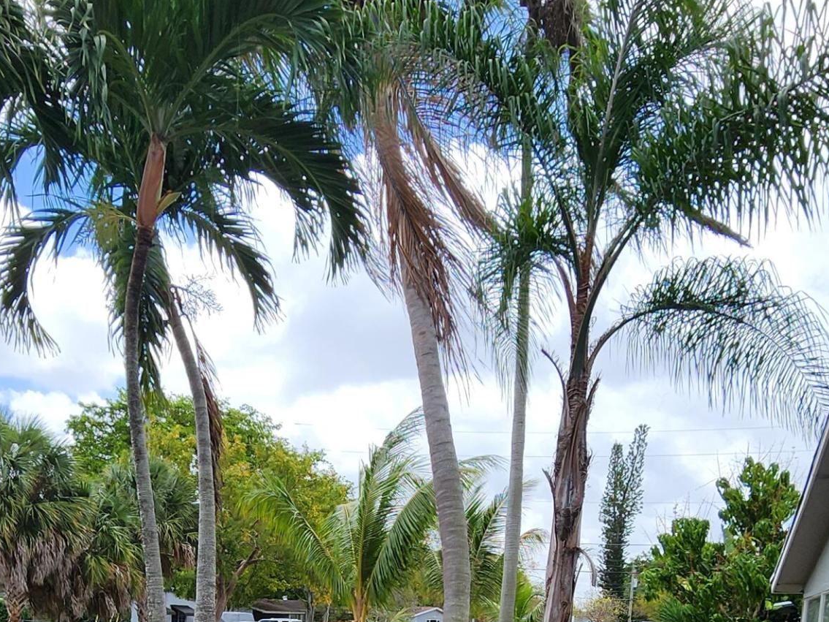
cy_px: 741
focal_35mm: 33
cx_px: 345
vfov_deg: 34.6
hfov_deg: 55.1
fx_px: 790
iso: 50
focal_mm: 2.2
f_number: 2.2
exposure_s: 1/1597
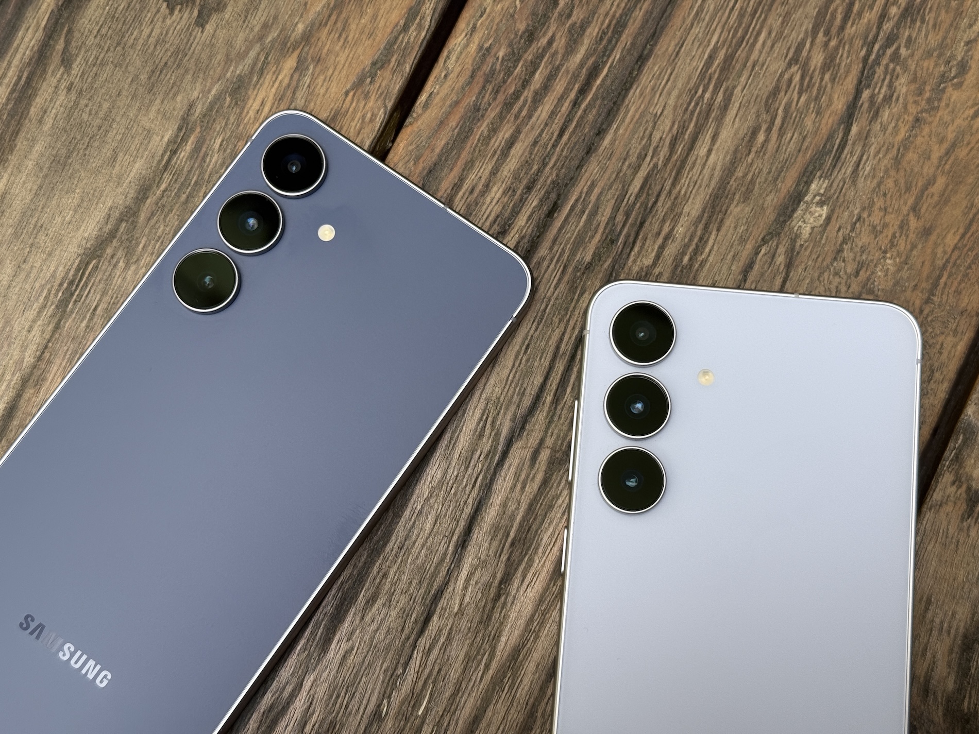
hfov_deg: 39.7
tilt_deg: -79.3
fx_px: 1358
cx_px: 490
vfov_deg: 30.3
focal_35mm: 48
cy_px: 367
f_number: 1.78
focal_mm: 6.76
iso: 80
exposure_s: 1/516
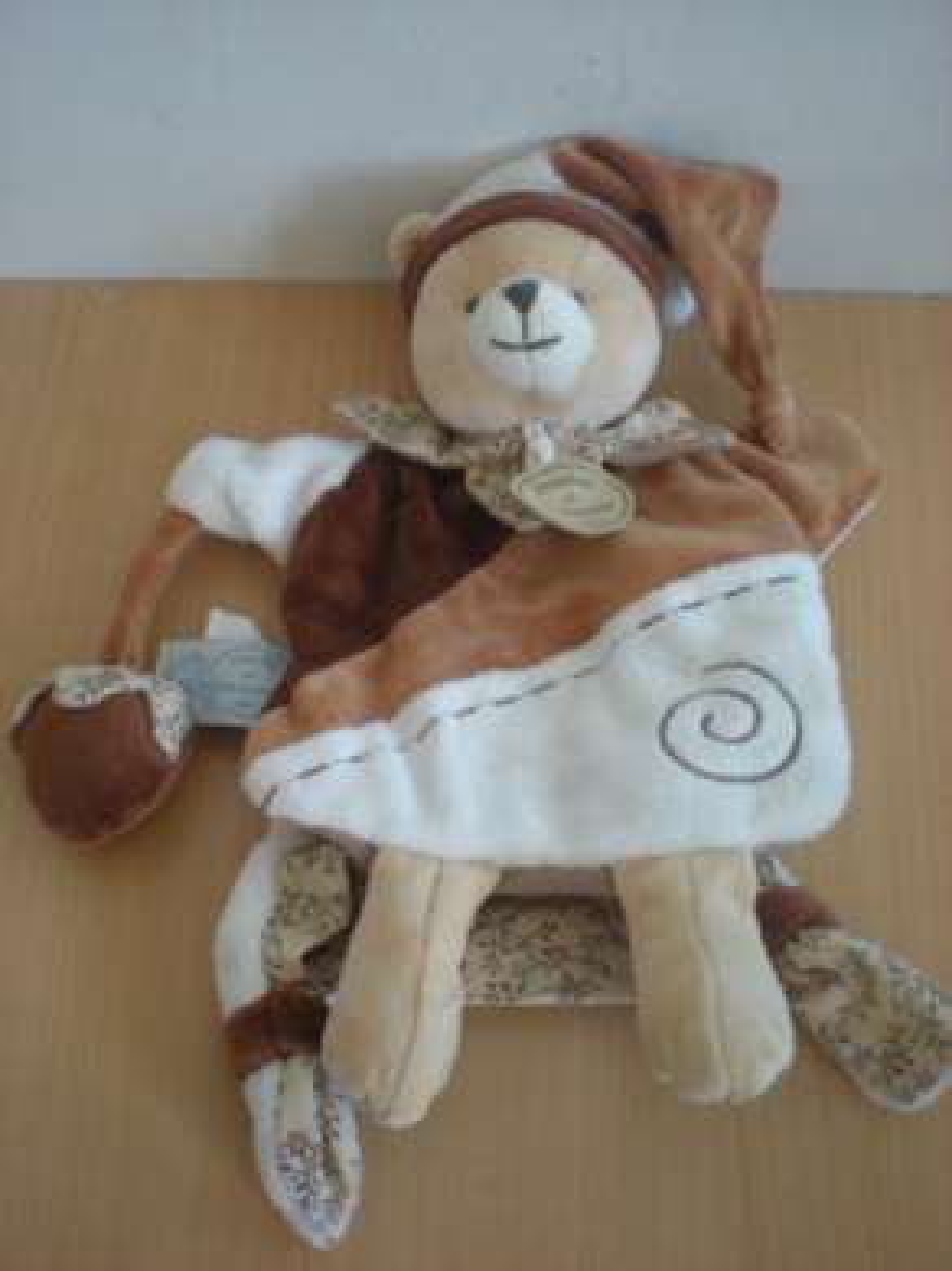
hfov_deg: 37.7
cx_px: 476
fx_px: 1395
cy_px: 636
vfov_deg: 49.0
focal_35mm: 38
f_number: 3.1
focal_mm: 6.3
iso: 200
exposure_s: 1/13.7
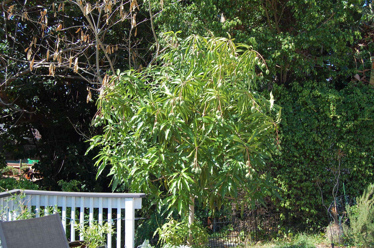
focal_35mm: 39
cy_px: 124
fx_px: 404
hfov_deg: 49.6
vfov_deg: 34.1
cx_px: 187
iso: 200
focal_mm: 26
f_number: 7.1
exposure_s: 1/200
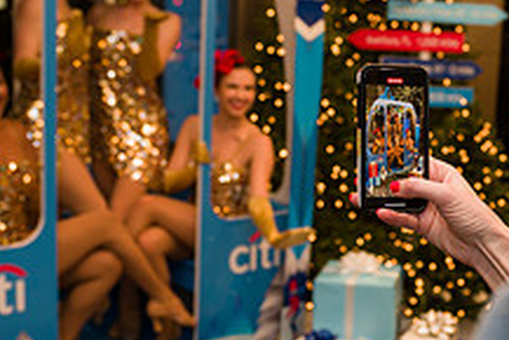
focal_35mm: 64
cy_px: 188
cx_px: 380
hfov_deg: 30.9
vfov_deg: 21.3
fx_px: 905
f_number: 3.2
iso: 400
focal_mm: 24
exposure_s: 1/200
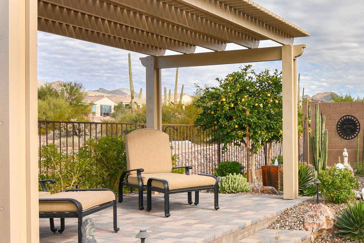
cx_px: 351
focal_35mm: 40
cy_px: 127
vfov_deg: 33.4
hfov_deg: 42.8
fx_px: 404
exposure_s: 1/250
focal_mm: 11
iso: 100
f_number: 9
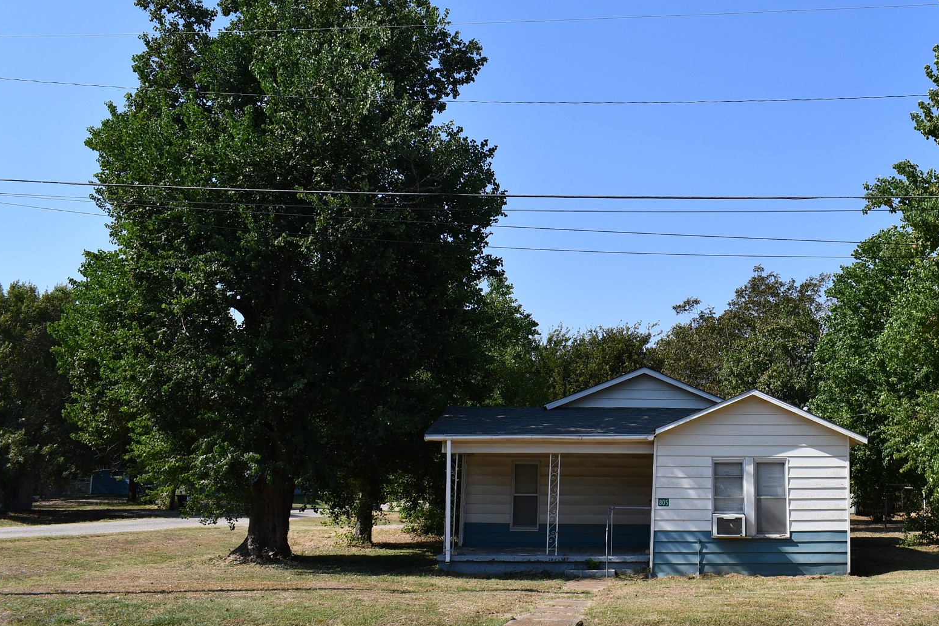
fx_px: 1095
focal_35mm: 42
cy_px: 254
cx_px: 641
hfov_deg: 45.6
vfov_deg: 31.8
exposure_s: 1/320
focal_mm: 20
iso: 100
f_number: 9
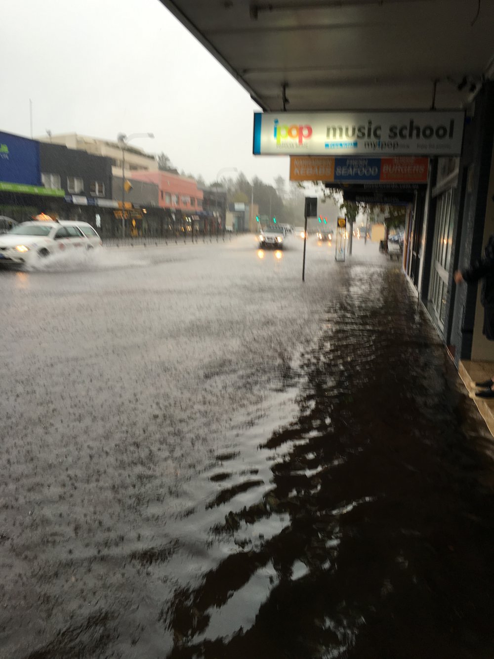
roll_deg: -2.4
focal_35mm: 29
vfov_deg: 61.7
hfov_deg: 48.2
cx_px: 247
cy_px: 330
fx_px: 552
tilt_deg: -11.6
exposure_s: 1/50
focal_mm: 4.15
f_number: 2.2
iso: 25
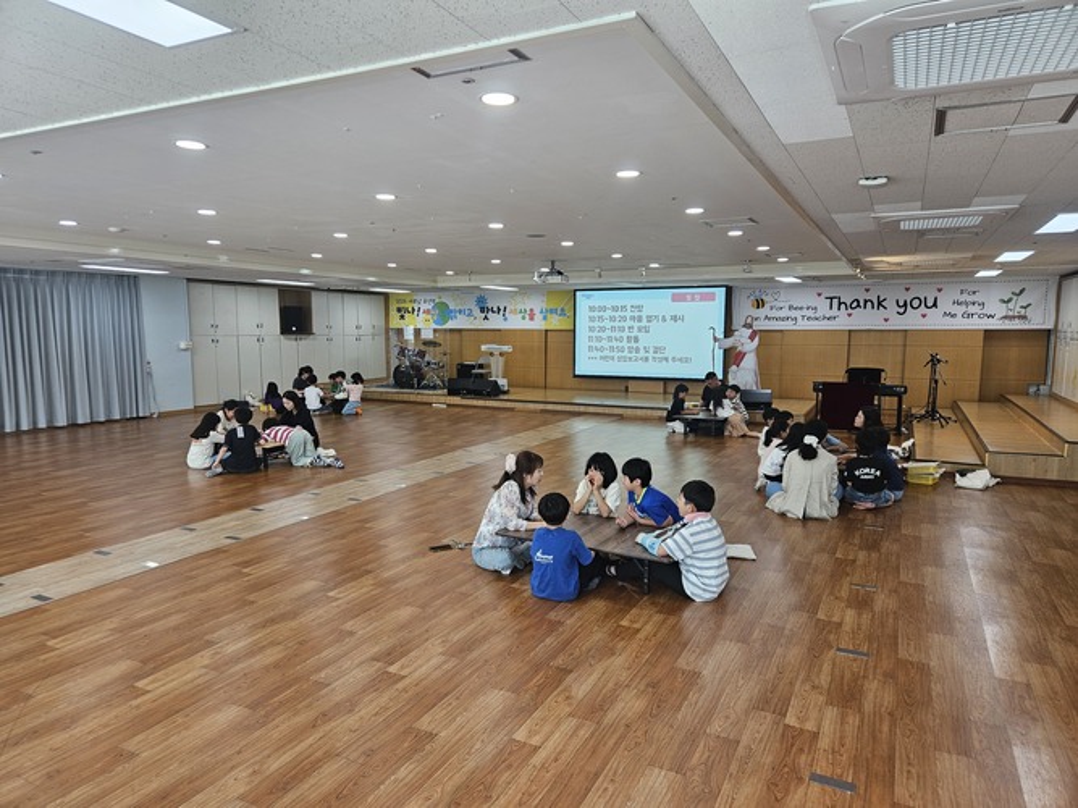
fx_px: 716
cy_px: 404
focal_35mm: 23
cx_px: 539
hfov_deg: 73.9
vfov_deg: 58.9
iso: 100
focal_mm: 5.4
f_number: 1.8
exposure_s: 1/120
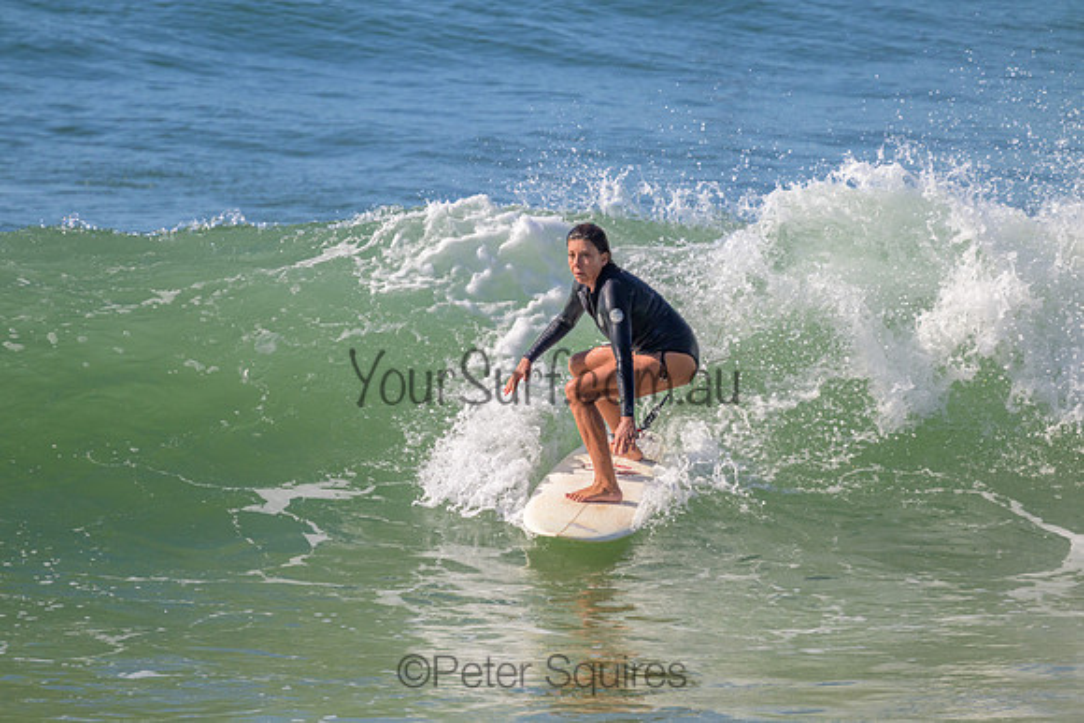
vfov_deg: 2.0
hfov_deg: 3.0
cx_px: 542
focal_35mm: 680
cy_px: 362
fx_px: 20479
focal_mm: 680
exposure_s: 1/2000
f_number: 11
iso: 640
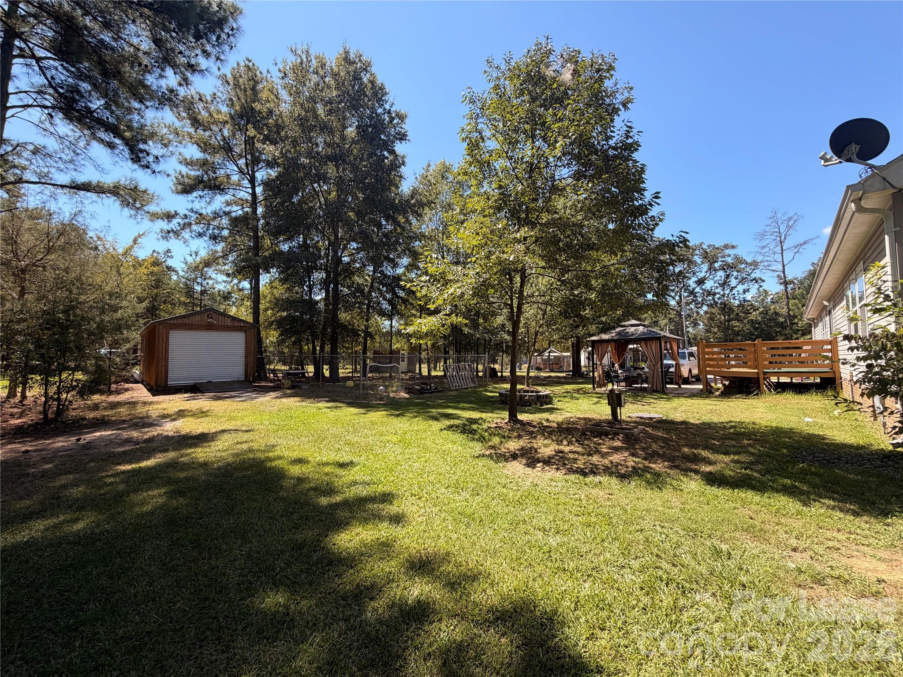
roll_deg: -0.3
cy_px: 338
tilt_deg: +2.6
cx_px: 452
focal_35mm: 14
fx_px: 365
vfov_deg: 85.7
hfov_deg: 102.1
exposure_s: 1/613
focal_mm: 2.22
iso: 40
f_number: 2.2
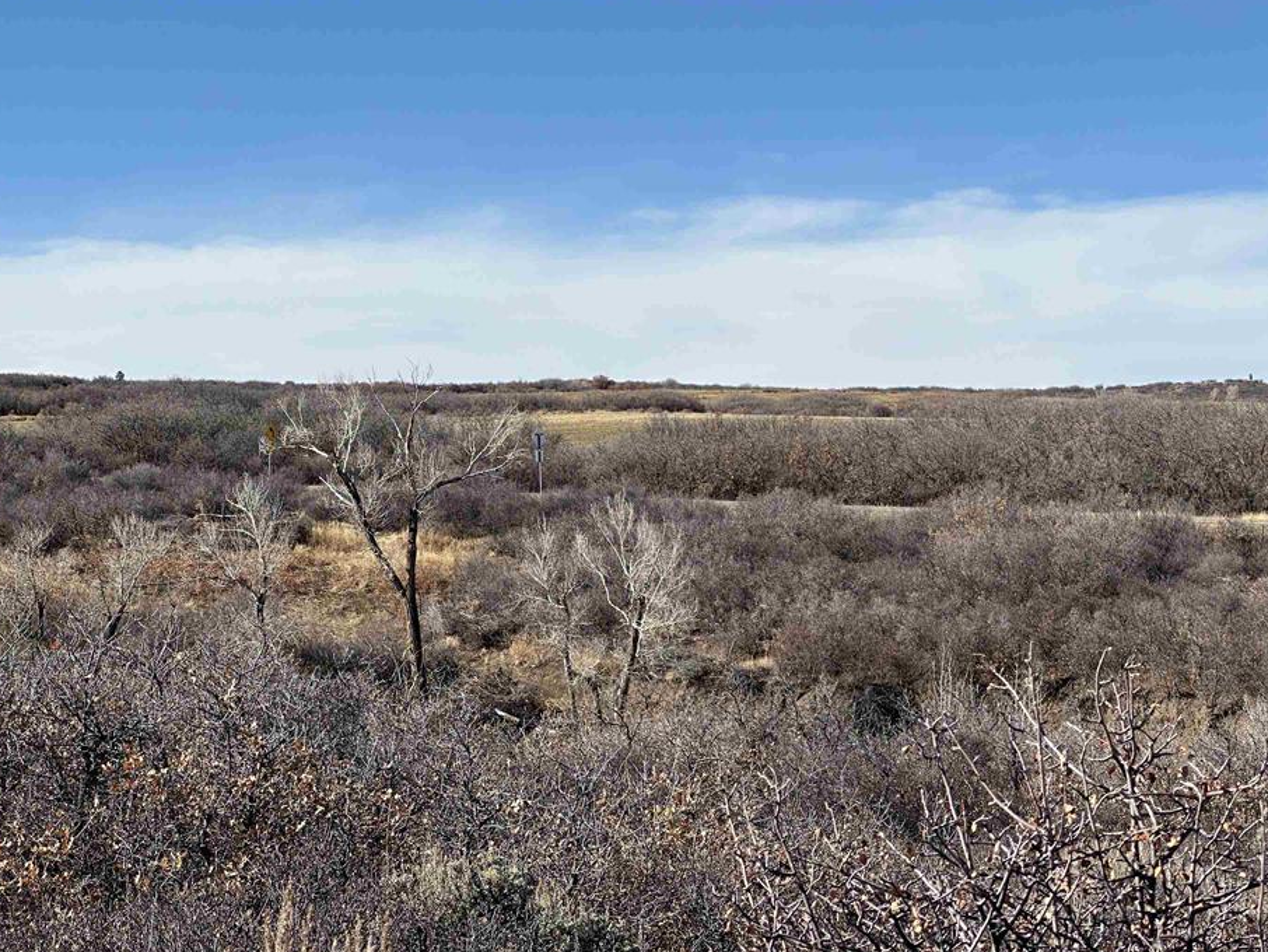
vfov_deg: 17.0
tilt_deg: +0.8
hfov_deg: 22.5
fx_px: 3188
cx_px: 673
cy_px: 498
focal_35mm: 87
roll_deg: +0.4
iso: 32
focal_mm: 9
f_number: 2.8
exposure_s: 1/791
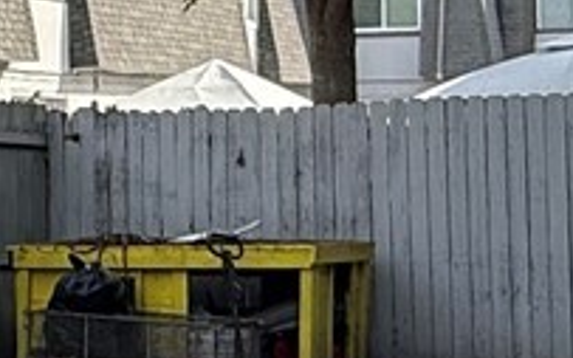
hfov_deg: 17.4
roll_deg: +0.3
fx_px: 1828
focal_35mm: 117
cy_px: 62
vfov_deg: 11.2
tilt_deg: +3.9
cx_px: -3
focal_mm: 2.22
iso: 50
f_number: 2.2
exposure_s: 1/1033
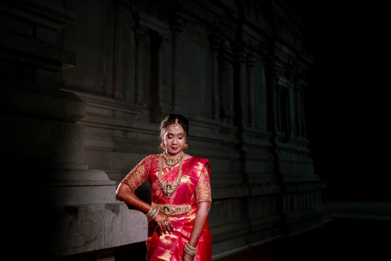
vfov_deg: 37.9
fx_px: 380
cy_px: 130
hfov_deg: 54.4
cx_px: 196
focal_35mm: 35
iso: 500
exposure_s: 1/200
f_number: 1.4
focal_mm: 35
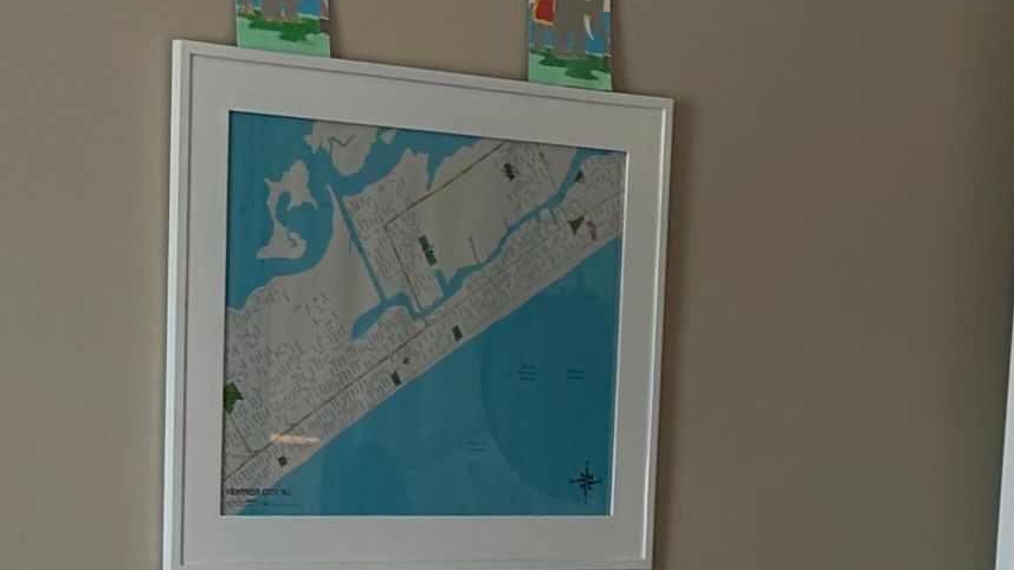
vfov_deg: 9.6
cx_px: 680
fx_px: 3307
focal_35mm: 123
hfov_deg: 17.4
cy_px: 835
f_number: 1.78
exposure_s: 1/225
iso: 80
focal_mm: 6.86
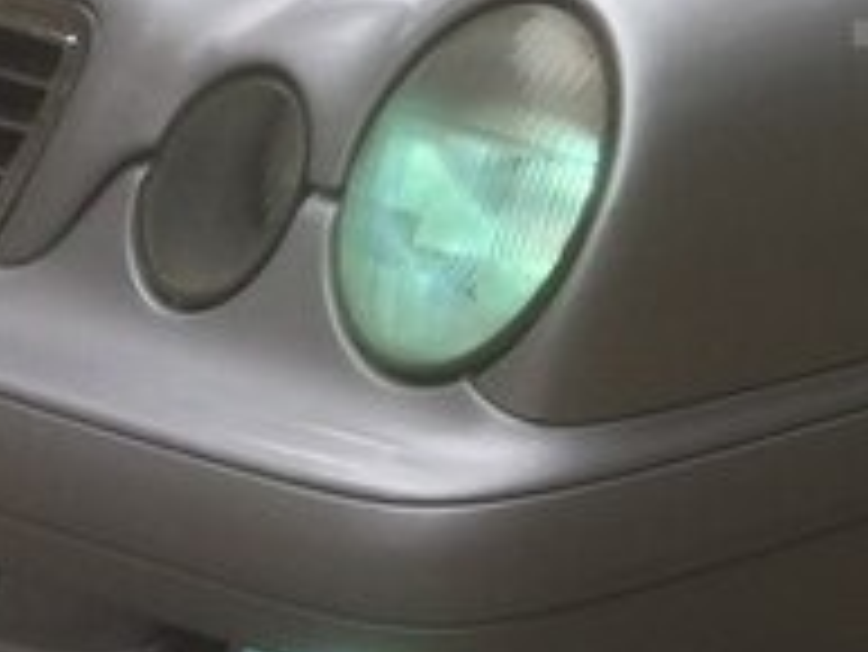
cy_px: 88
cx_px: 1313
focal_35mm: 99
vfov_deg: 14.8
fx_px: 2484
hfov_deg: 17.7
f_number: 2.2
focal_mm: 4.15
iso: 32
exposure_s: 1/526
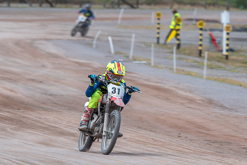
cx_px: 128
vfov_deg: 2.2
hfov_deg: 3.3
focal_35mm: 628
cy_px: 94
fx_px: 4312
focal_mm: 420
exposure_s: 1/250
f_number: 8
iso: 100
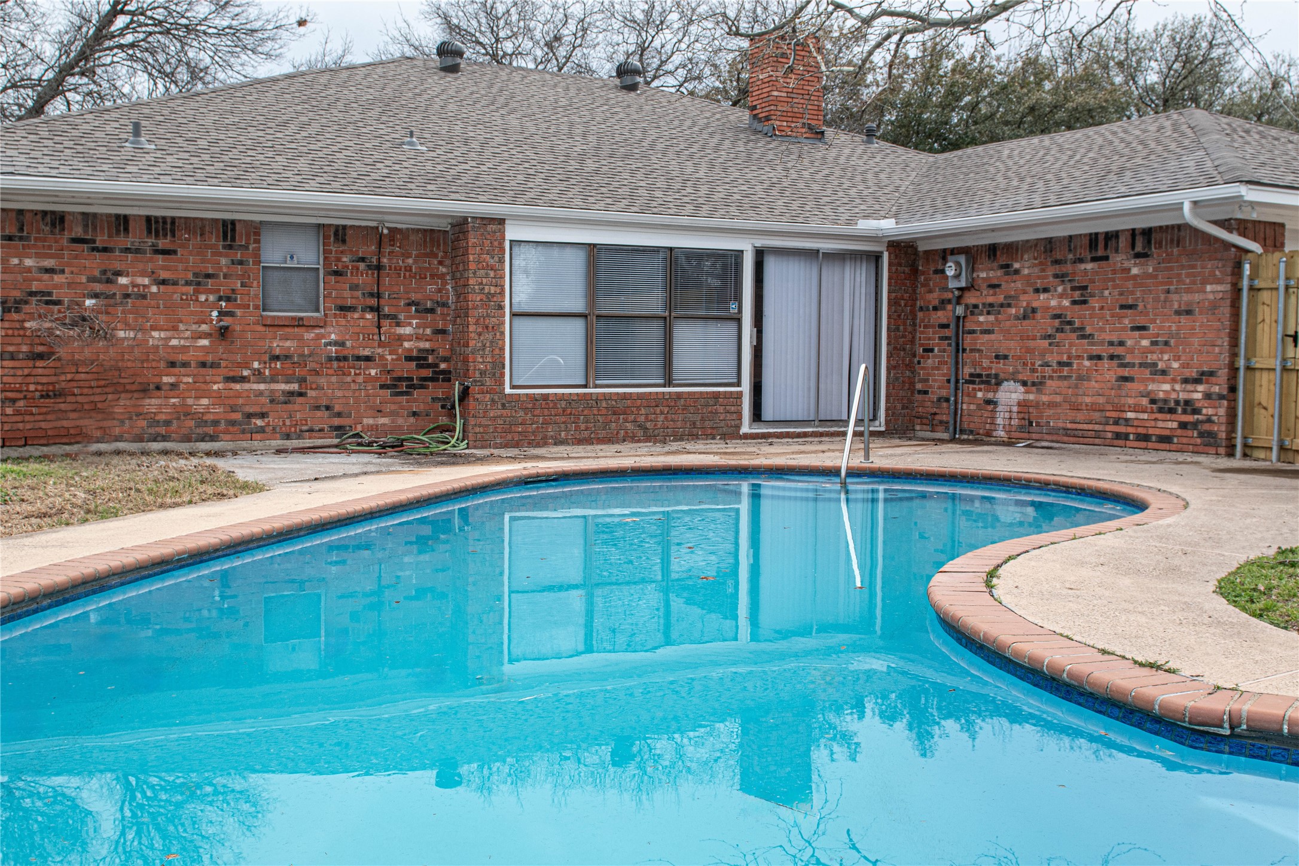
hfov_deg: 53.1
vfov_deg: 36.9
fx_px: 1299
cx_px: 650
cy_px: 433
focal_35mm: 36
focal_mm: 24
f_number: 8
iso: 250
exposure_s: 1/250
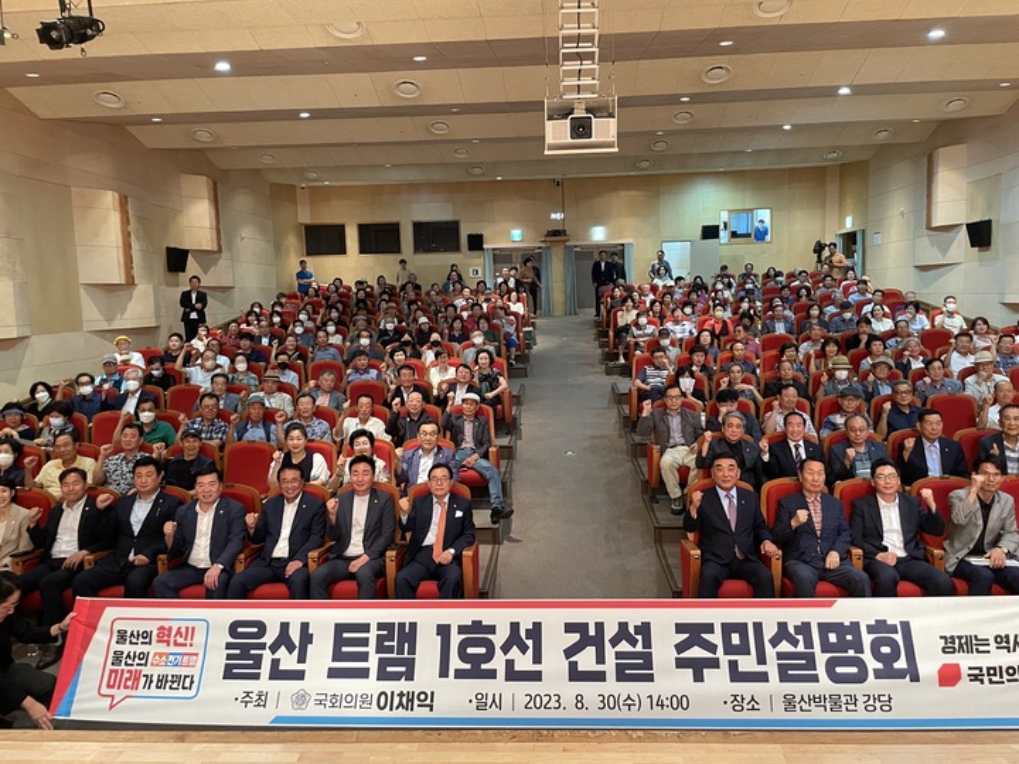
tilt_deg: -5.6
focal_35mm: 26
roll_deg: +1.6
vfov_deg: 53.1
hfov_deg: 67.3
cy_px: 382
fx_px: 765
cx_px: 510
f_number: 1.6
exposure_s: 1/49
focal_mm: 4.2
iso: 500
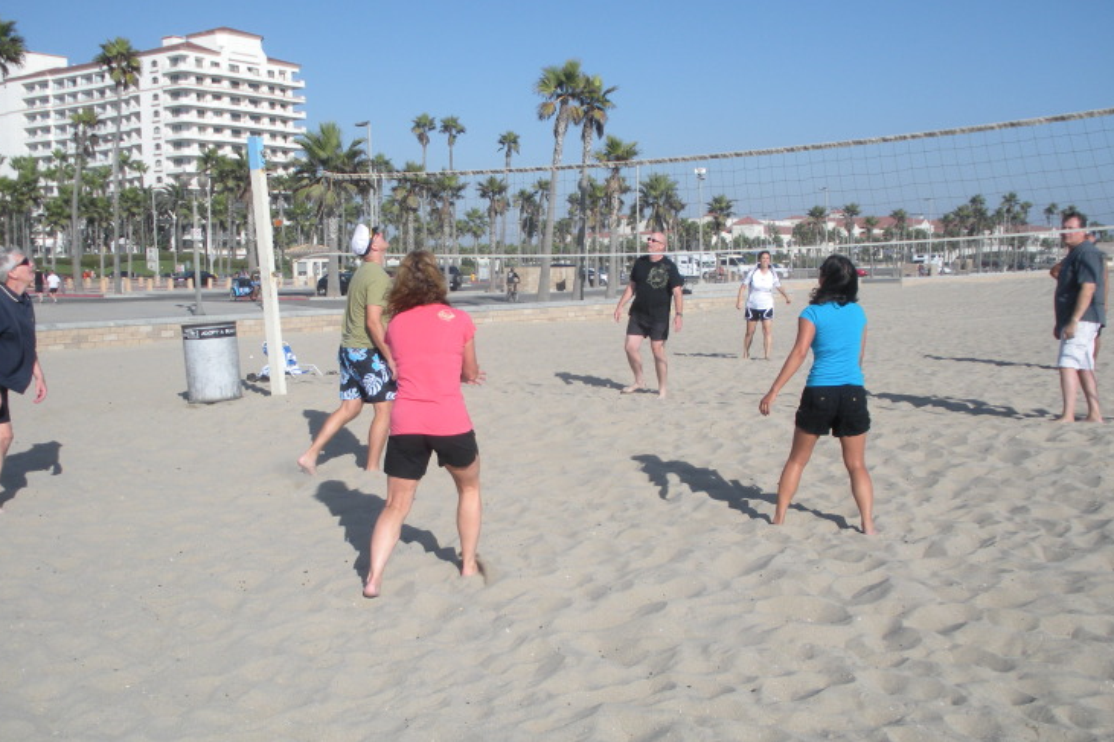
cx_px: 587
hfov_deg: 47.4
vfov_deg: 32.6
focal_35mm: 41
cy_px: 382
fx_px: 1268
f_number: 3.5
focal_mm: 6.3
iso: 64
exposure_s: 1/864
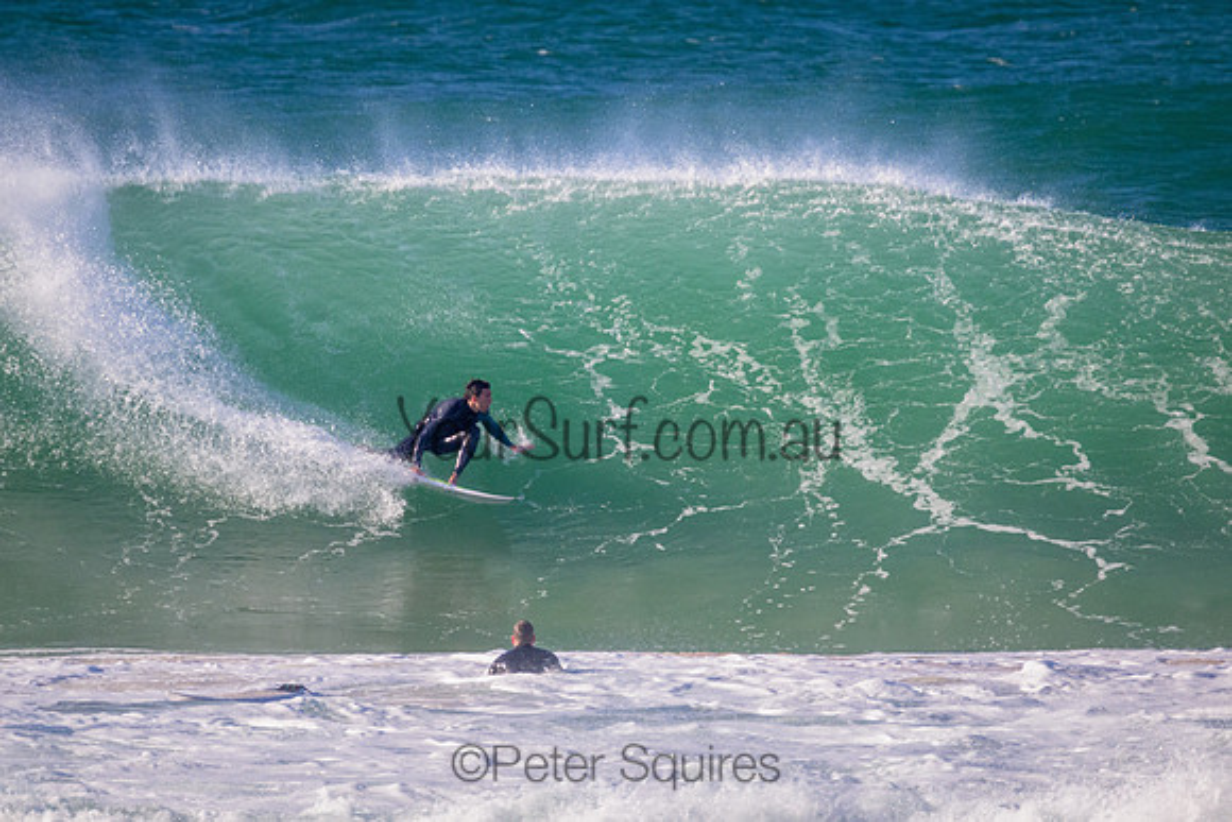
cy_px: 411
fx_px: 27383
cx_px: 616
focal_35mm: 800
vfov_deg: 1.7
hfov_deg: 2.6
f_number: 11
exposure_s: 1/2000
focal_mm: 800
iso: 2200
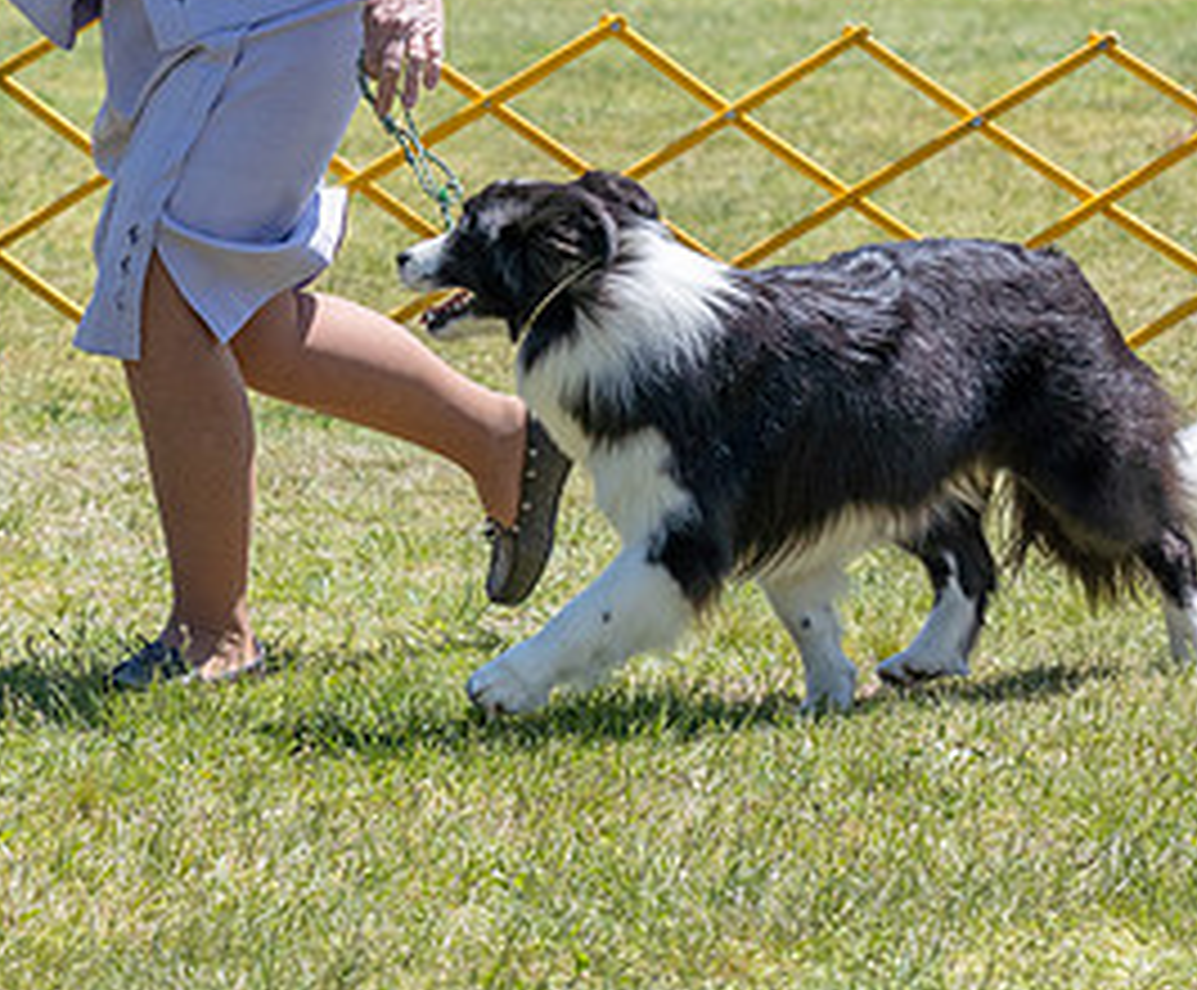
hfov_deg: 8.3
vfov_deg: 6.8
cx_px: 392
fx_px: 8293
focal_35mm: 231
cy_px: 7
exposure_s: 1/2500
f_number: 6.3
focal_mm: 95
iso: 800
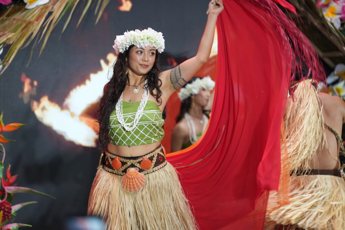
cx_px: 172
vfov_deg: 10.6
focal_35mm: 130
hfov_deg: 15.8
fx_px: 1246
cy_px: 115
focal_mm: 130
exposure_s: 1/320
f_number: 2.8
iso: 1000
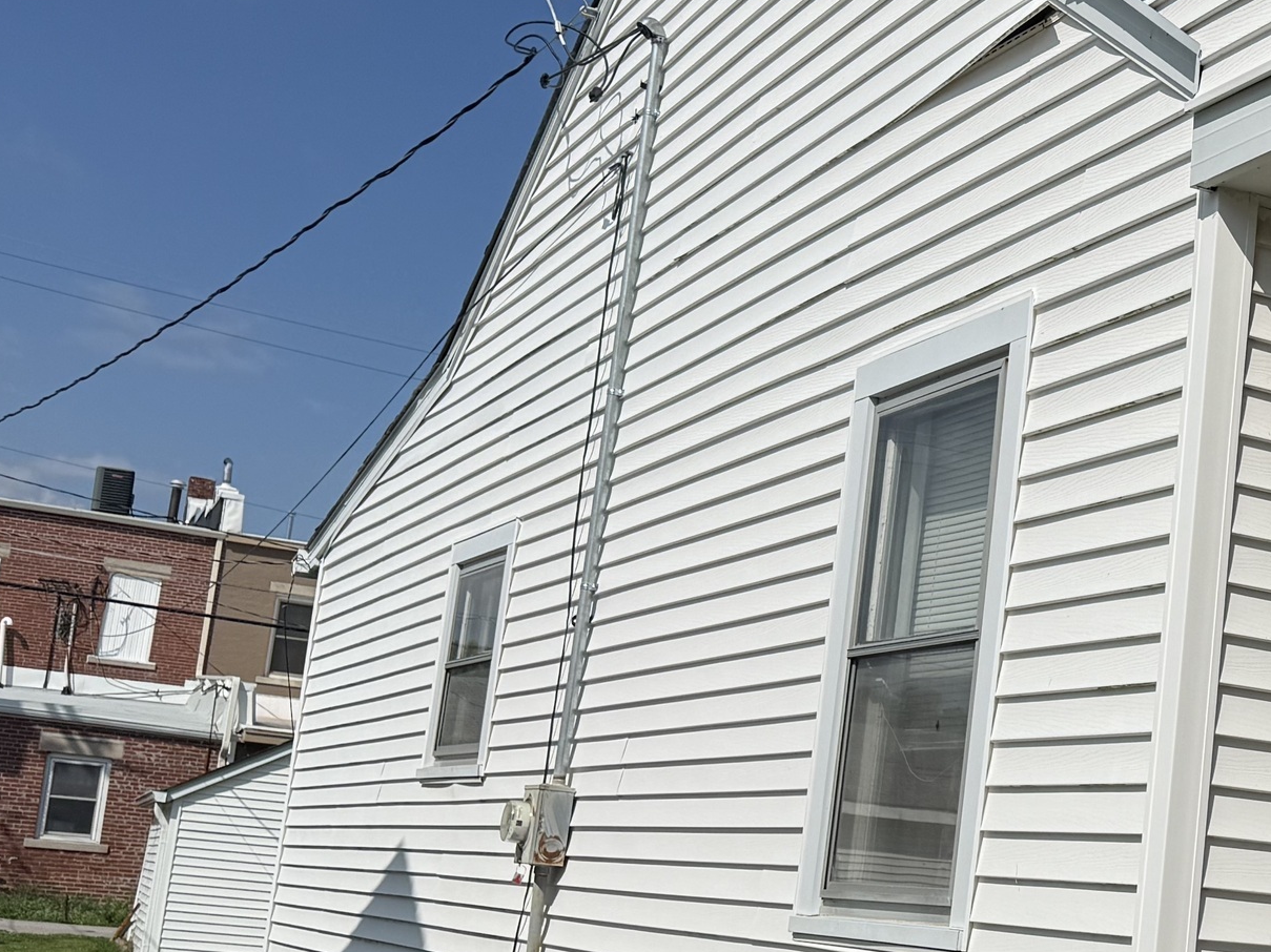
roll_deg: -5.1
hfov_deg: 28.8
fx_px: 2239
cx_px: 1383
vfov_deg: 23.9
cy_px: 644
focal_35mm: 61
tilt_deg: +7.7
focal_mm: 6.76
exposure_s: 1/14286
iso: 80
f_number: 1.78
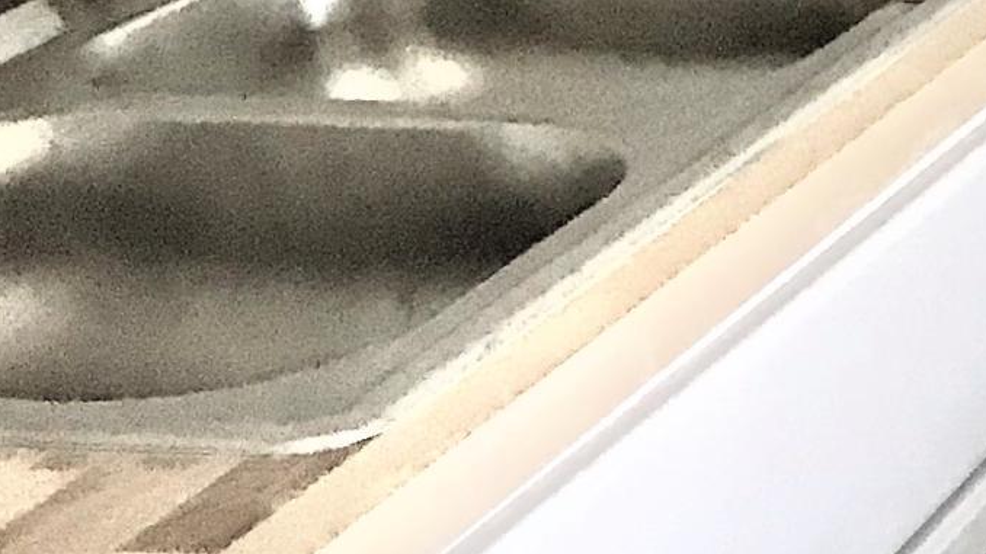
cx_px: 2013
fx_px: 3529
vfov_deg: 8.4
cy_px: -669
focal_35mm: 135
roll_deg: +0.9
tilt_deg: -3.5
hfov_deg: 13.5
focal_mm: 3.99
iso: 40
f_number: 1.8
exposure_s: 1/20
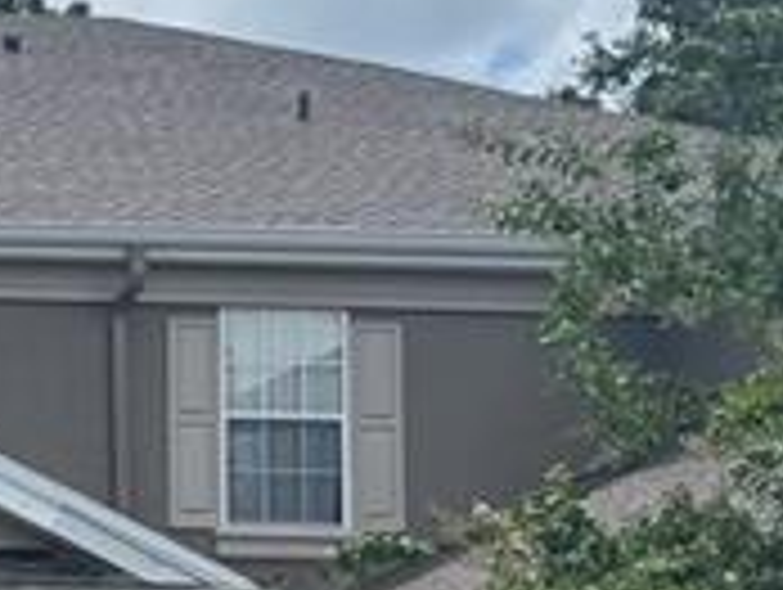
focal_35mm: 141
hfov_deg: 12.3
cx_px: -792
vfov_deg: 10.4
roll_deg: -0.9
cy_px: 631
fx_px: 3194
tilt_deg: +3.5
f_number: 1.78
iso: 80
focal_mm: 6.76
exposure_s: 1/3096
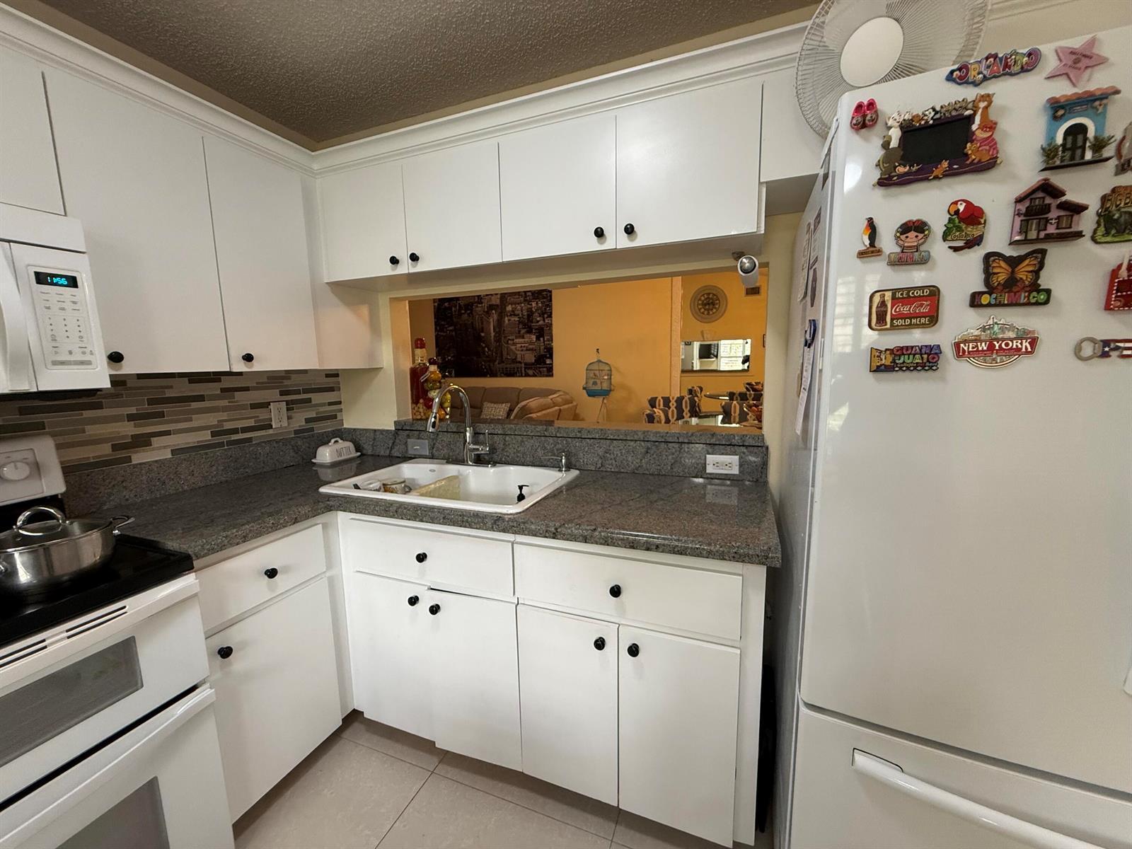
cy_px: 424
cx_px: 566
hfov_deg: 102.1
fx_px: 458
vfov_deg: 85.7
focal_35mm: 14
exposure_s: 1/120
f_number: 2.2
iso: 320
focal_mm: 2.22
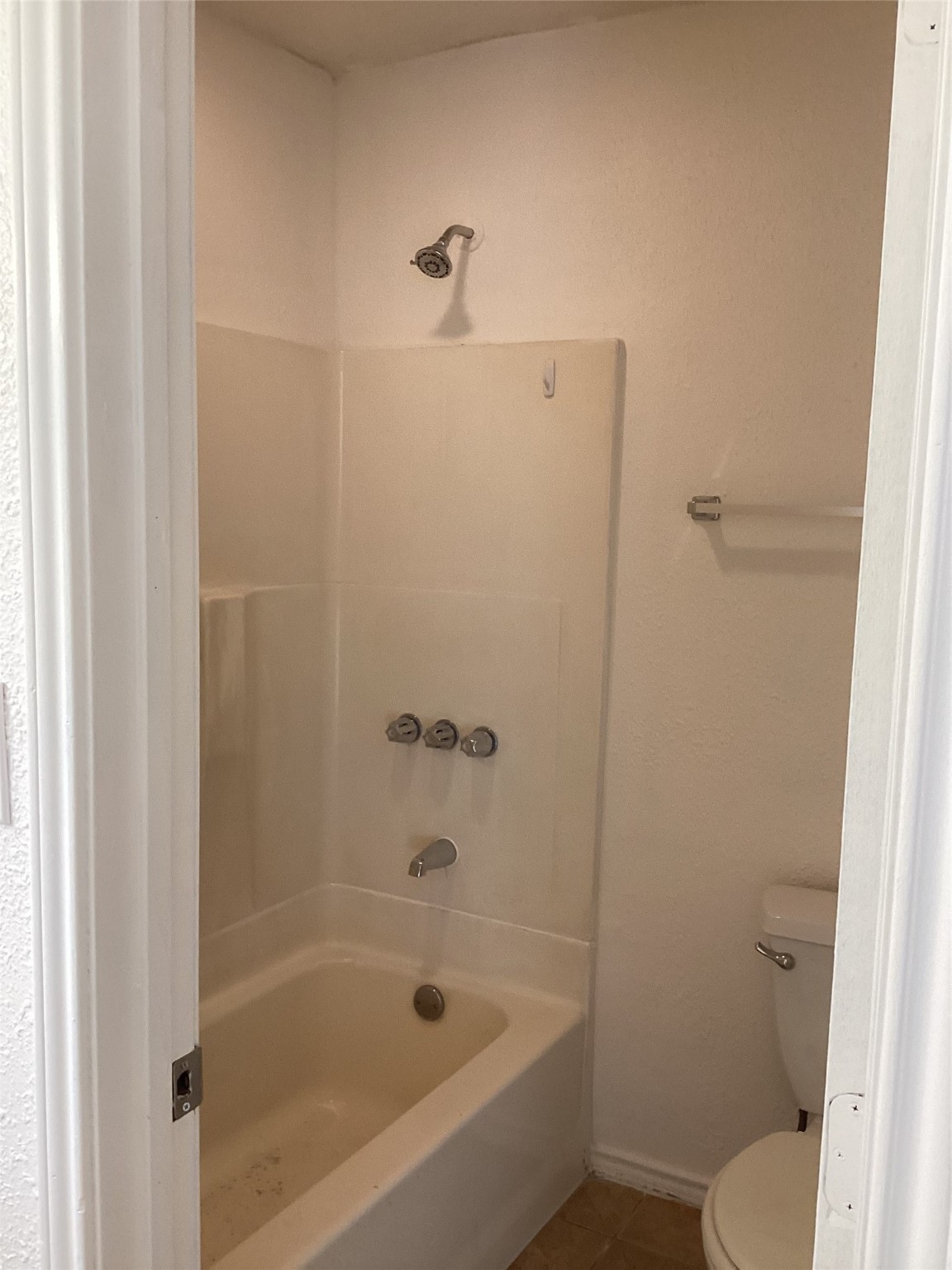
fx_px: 1137
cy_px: 635
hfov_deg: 45.4
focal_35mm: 31
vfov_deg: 58.4
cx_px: 476
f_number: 2.4
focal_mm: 3.3
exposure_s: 1/60
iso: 160
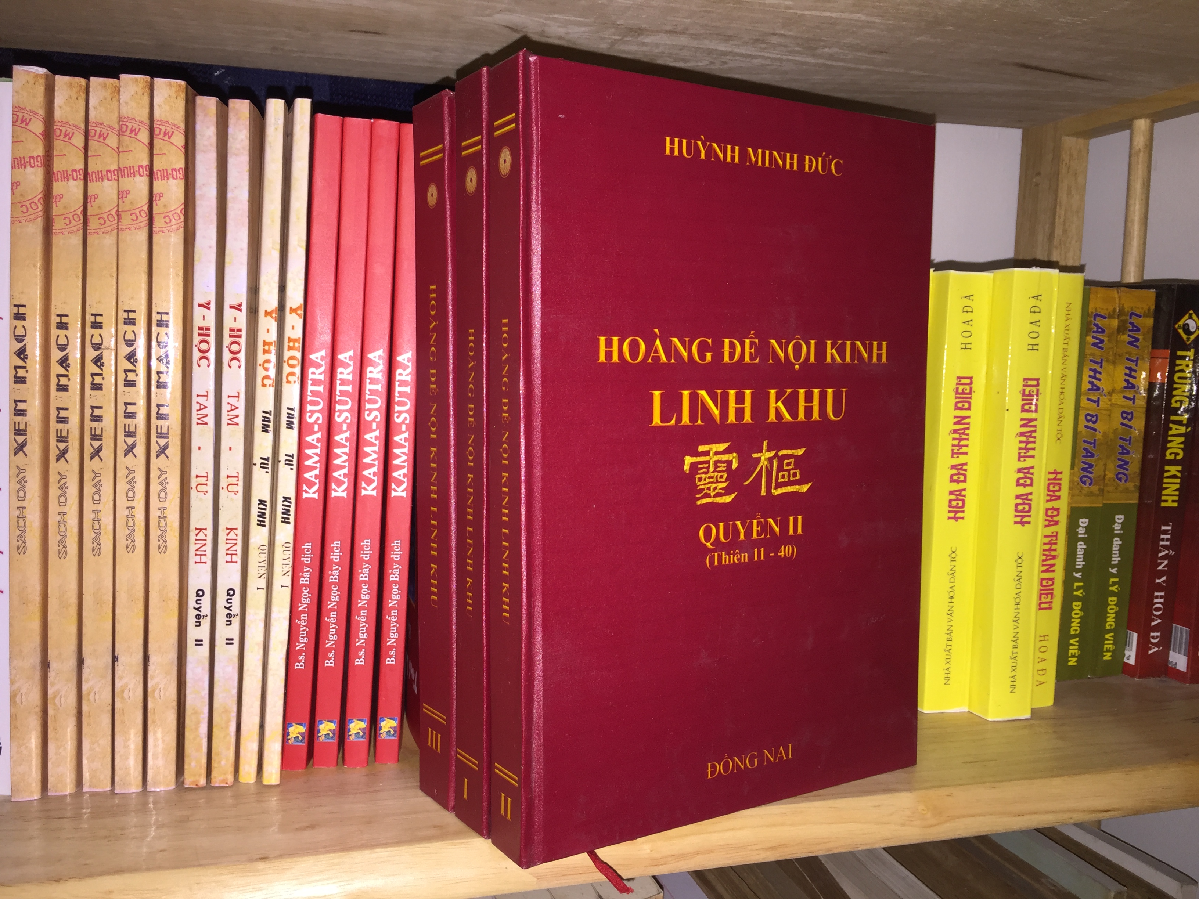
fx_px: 1004
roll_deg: -3.4
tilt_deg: -5.0
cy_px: 450
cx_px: 600
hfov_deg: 61.7
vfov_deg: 48.2
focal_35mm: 29
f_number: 2.2
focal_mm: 4.15
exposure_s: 1/20
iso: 32
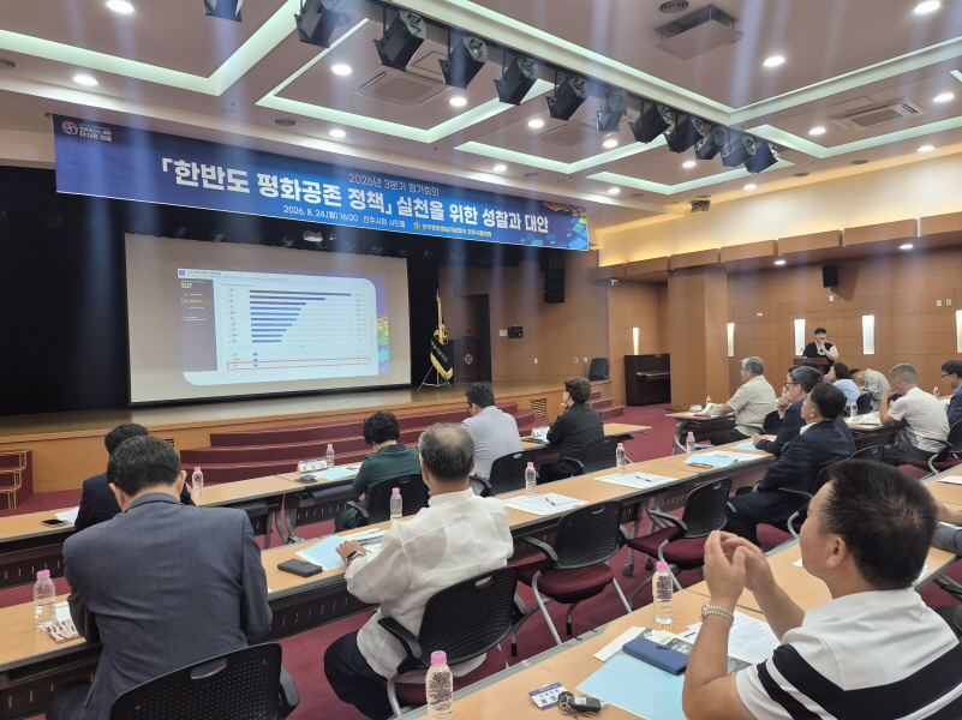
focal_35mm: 23
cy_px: 360
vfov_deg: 58.8
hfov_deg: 73.9
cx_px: 481
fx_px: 639
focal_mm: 5.4
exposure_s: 1/120
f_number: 1.8
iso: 250
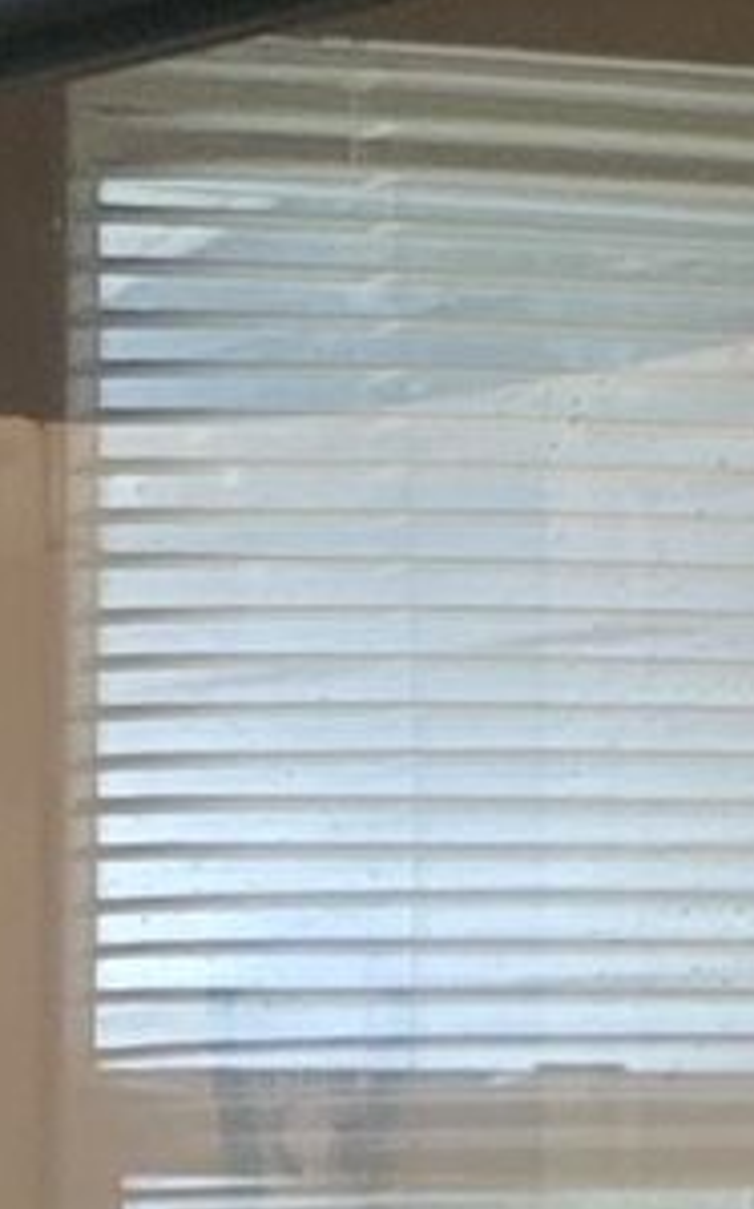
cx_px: -1246
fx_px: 8235
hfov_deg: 5.0
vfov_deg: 8.1
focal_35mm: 250
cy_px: 2152
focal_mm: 6.3
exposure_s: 1/120
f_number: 1.7
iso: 1000
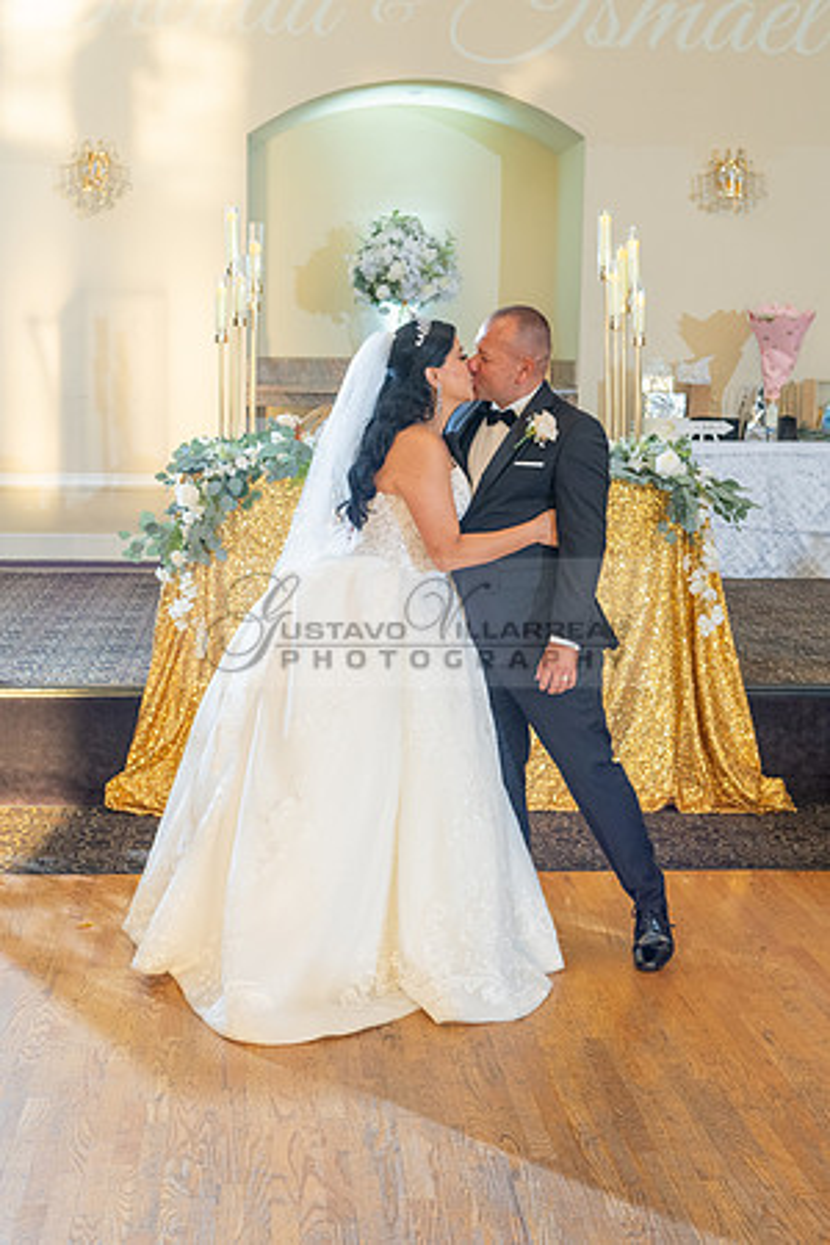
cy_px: 623
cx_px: 336
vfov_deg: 35.1
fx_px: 1971
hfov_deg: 23.7
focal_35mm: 57
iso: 800
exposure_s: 1/80
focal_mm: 38
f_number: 4
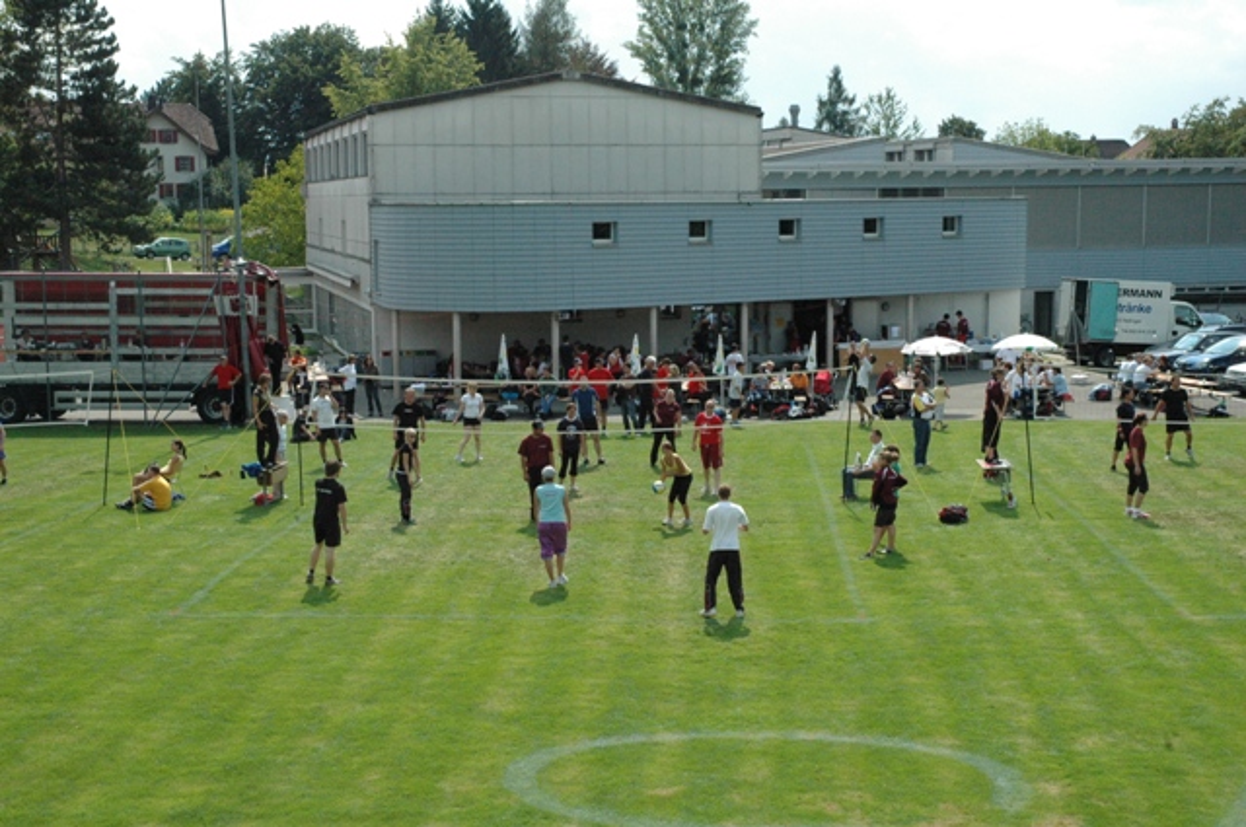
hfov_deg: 35.1
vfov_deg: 23.7
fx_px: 1970
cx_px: 623
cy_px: 414
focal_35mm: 57
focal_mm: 38
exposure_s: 1/800
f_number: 16
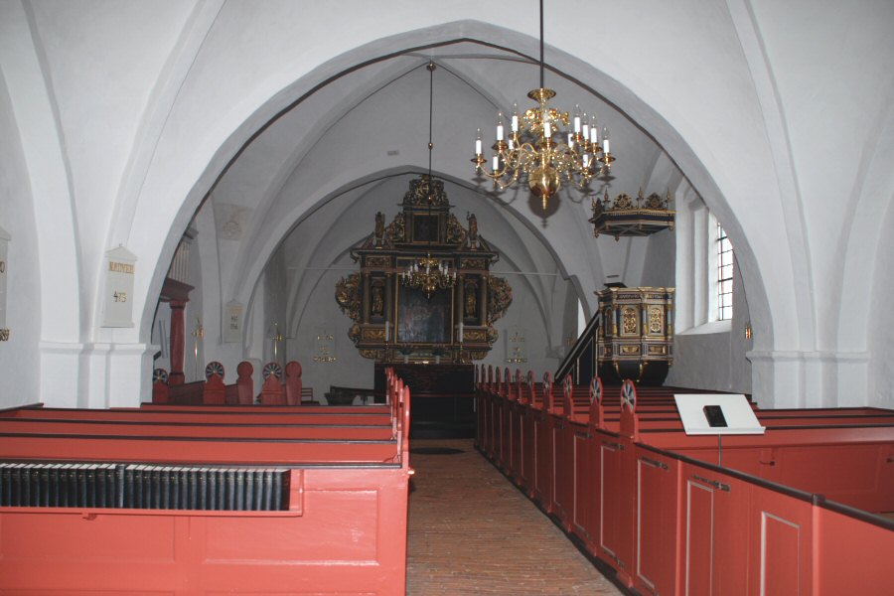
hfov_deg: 67.4
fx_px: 670
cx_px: 447
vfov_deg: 47.9
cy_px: 298
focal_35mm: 27
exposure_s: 1/60
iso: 200
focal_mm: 18
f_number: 4
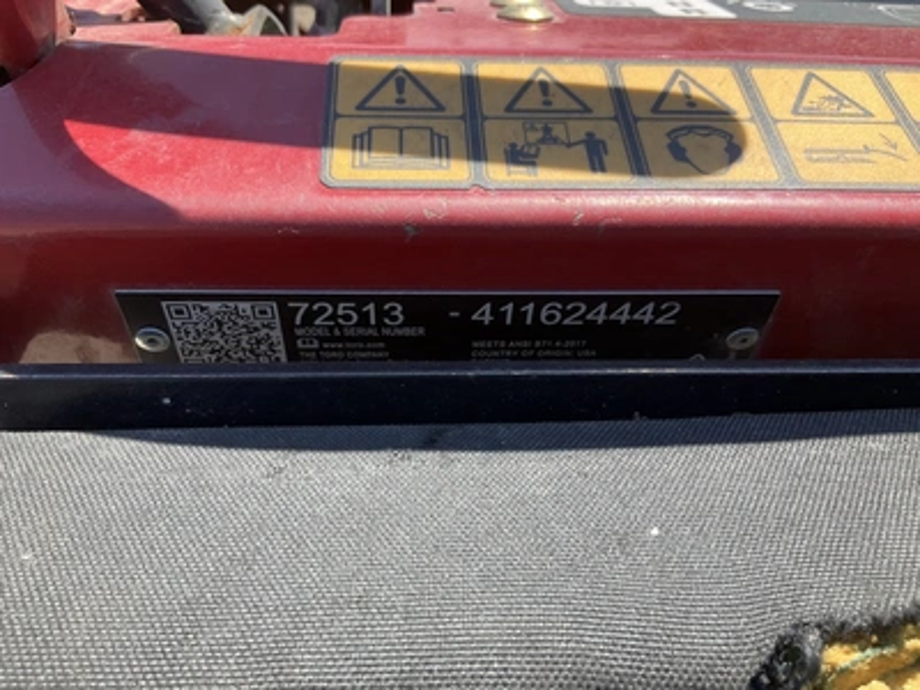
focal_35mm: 29
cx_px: 460
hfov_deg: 61.7
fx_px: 771
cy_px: 345
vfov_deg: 48.2
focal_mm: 3
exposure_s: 1/556
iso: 25
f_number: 1.8
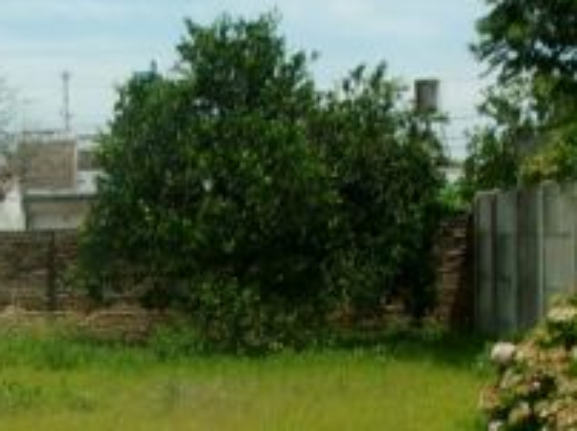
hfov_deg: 17.6
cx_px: 123
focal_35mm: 111
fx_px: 1848
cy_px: 374
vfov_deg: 13.2
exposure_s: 1/100
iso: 80
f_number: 10.8
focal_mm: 5.1
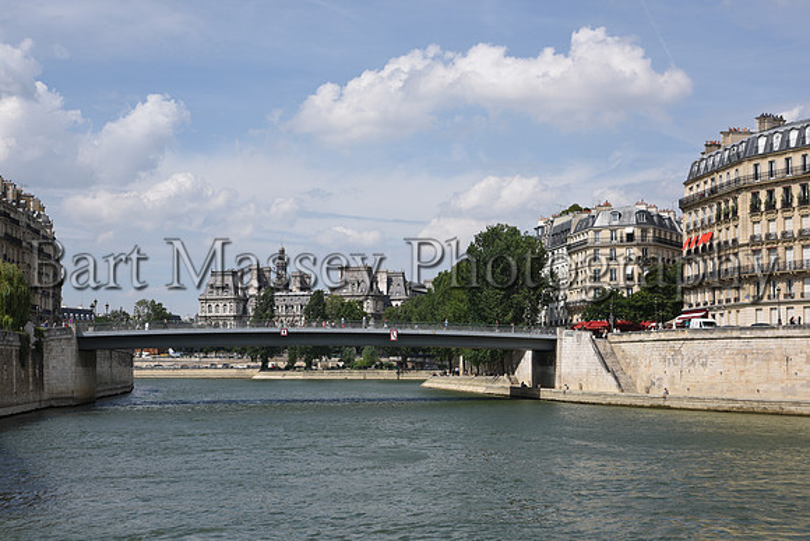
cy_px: 270
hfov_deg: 38.2
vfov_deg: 26.0
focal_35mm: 52
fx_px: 1170
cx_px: 405
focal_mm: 52
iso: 64
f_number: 9
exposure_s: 1/200
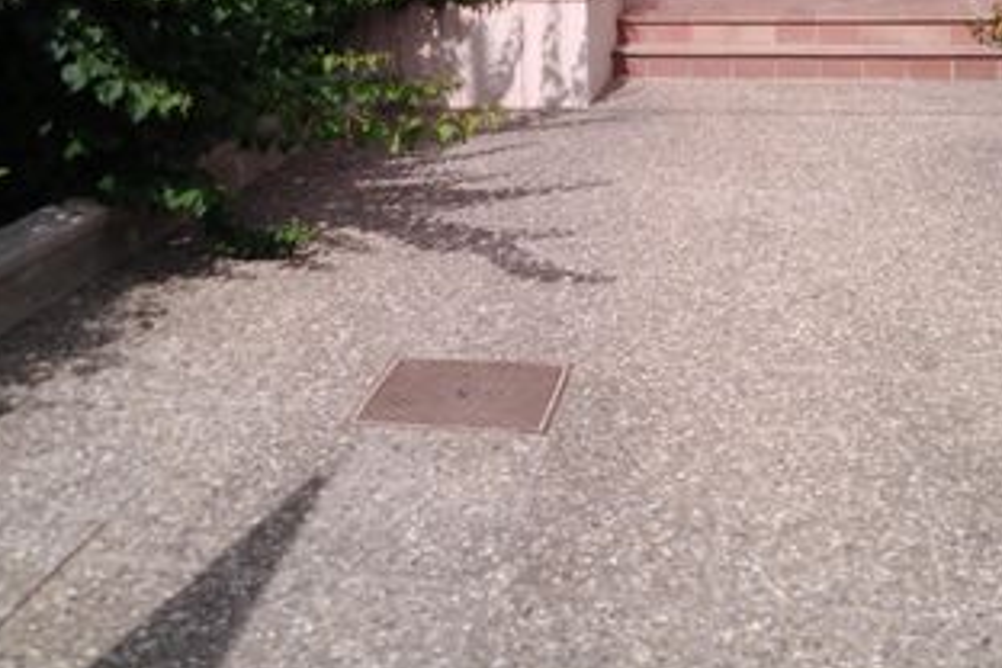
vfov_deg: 24.7
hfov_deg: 38.2
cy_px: -13
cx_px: 527
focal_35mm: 52
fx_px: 1447
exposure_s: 1/1690
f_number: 2.2
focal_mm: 3.46
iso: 101
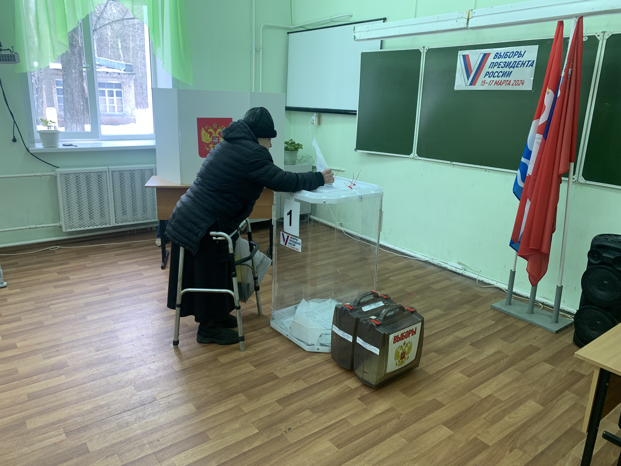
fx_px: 466
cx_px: 310
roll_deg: -0.8
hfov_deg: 67.3
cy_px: 233
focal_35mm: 26
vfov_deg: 53.1
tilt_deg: -17.4
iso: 64
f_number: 1.8
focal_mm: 4.25
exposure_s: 1/50
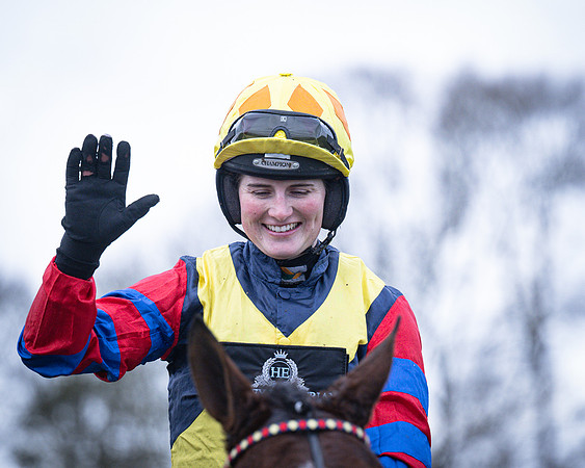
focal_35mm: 282
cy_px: 178
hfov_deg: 6.9
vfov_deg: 5.5
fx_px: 4874
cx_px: 365
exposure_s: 1/2000
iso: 800
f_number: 2.8
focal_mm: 135
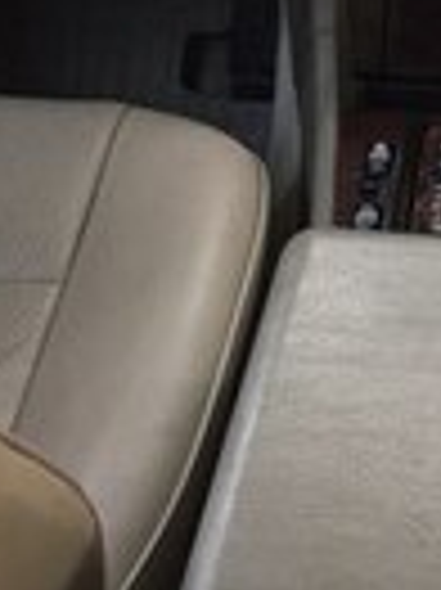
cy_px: -306
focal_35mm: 110
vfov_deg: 16.3
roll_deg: +1.2
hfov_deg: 13.3
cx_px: 378
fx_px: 1872
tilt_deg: -16.1
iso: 200
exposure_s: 1/33
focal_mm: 4.15
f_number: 2.2
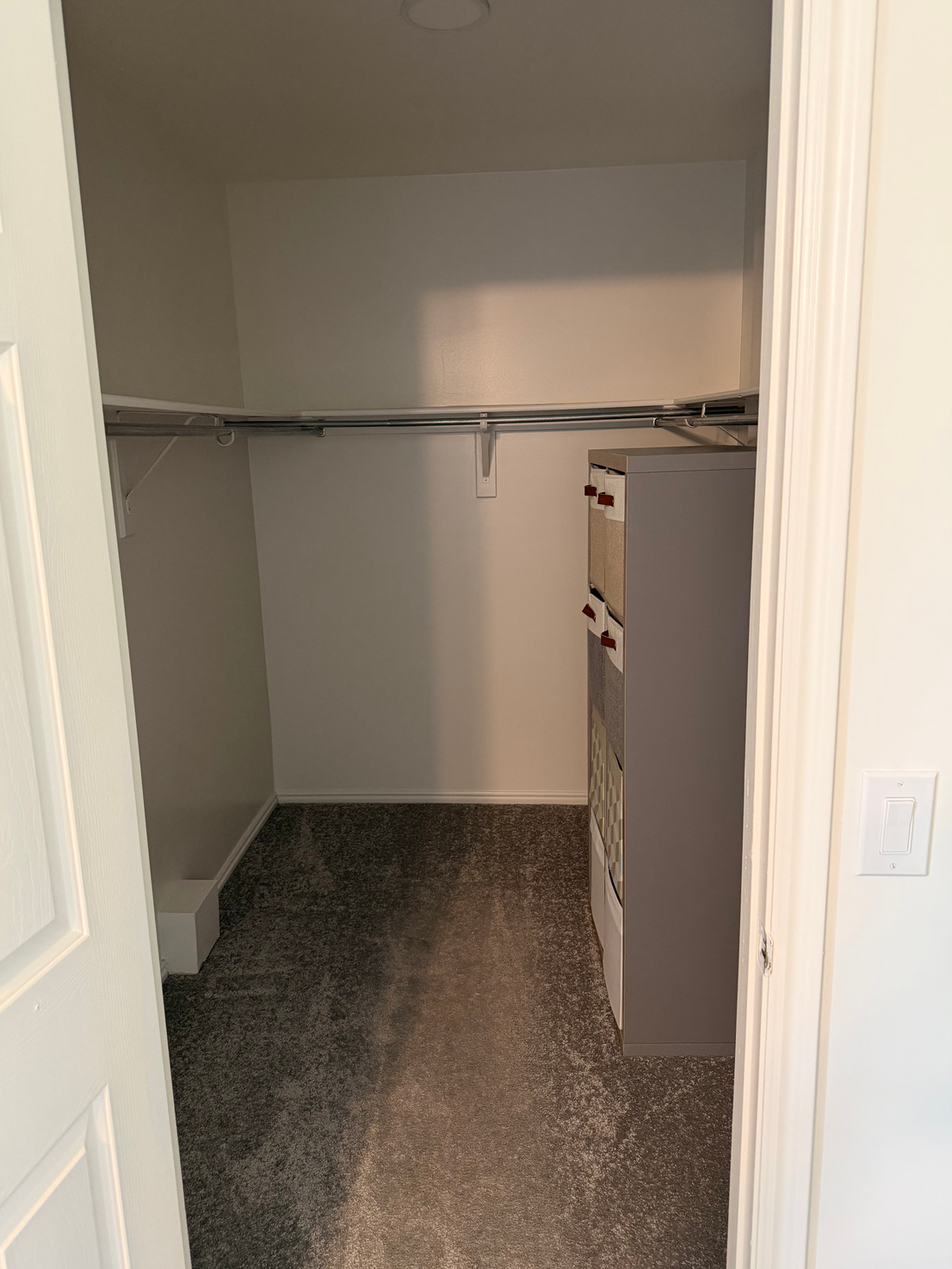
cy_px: 624
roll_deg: +0.9
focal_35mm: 25
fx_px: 917
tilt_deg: -10.8
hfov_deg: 54.9
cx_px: 462
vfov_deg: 69.4
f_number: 1.78
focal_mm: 6.76
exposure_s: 1/60
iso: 400
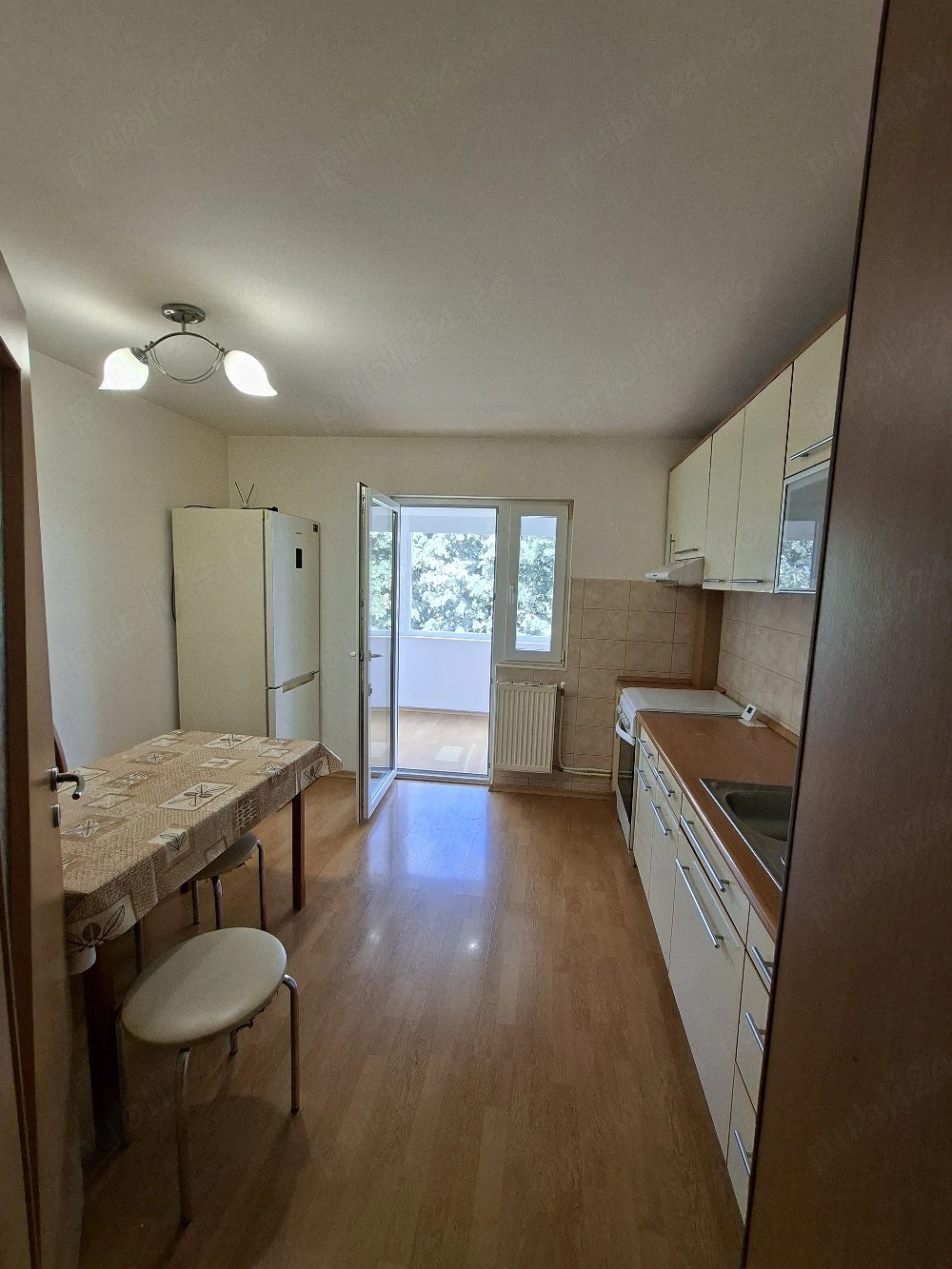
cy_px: 634
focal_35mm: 13
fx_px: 477
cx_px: 476
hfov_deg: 89.9
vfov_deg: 106.2
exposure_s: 1/60.2
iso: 40
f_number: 2.2
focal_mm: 1.74
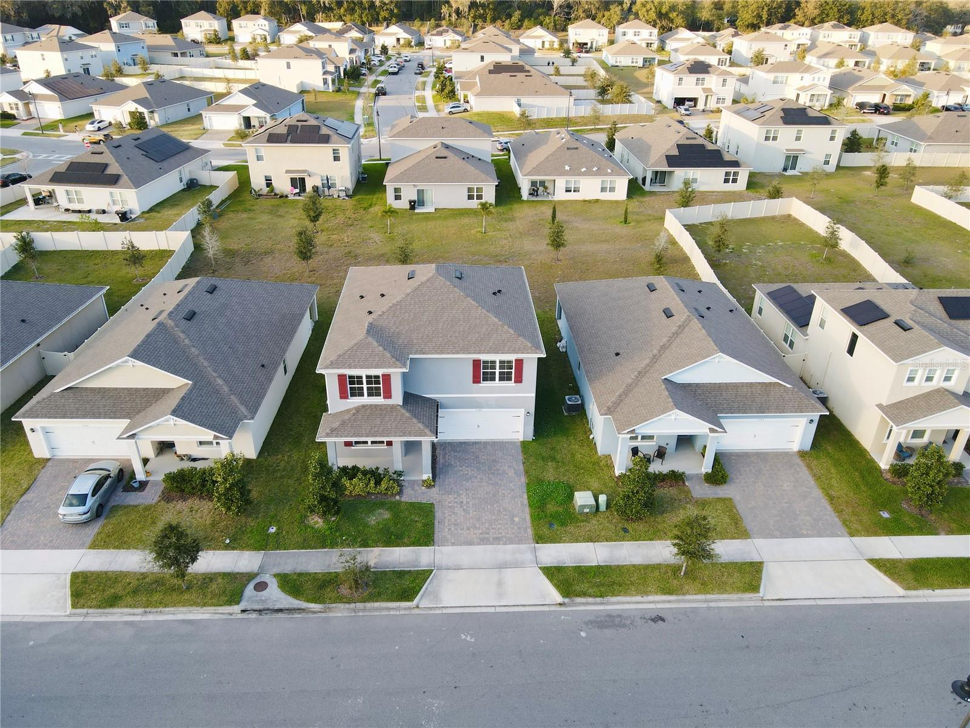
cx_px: 485
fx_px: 673
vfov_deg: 56.8
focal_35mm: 24
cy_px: 364
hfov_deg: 71.6
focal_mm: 4.5
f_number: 2.8
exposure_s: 1/100
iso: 100
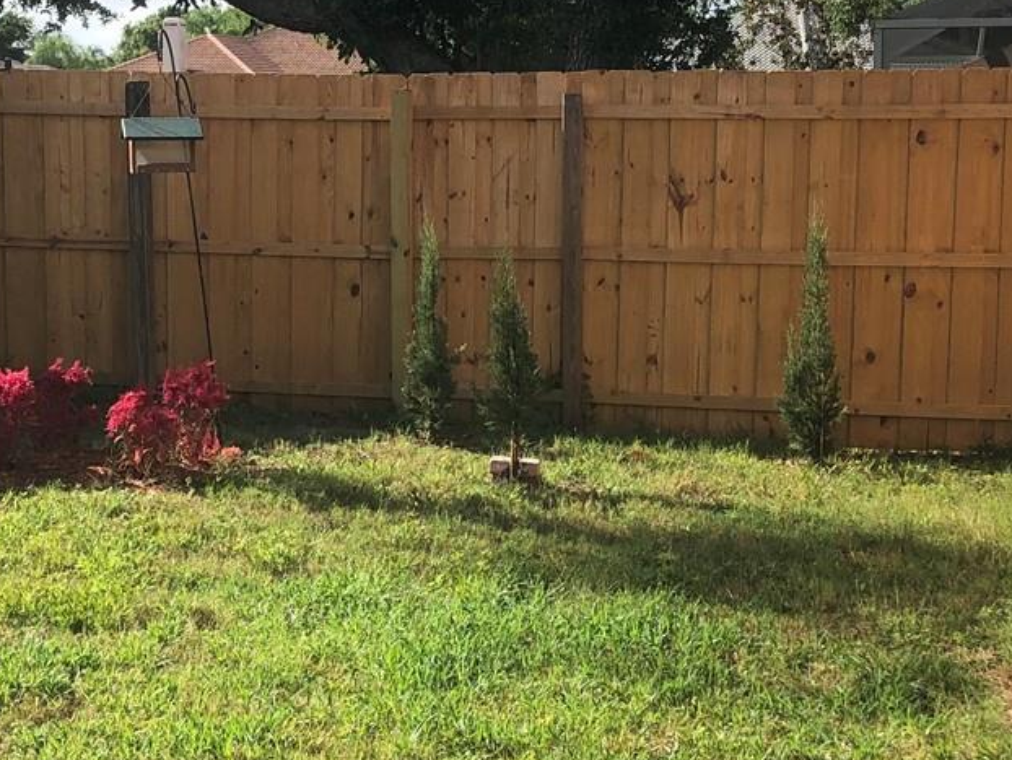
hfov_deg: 27.0
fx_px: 2106
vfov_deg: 20.5
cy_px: 382
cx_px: 477
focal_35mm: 72
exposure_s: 1/1200
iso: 20
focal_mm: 3.99
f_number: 1.8
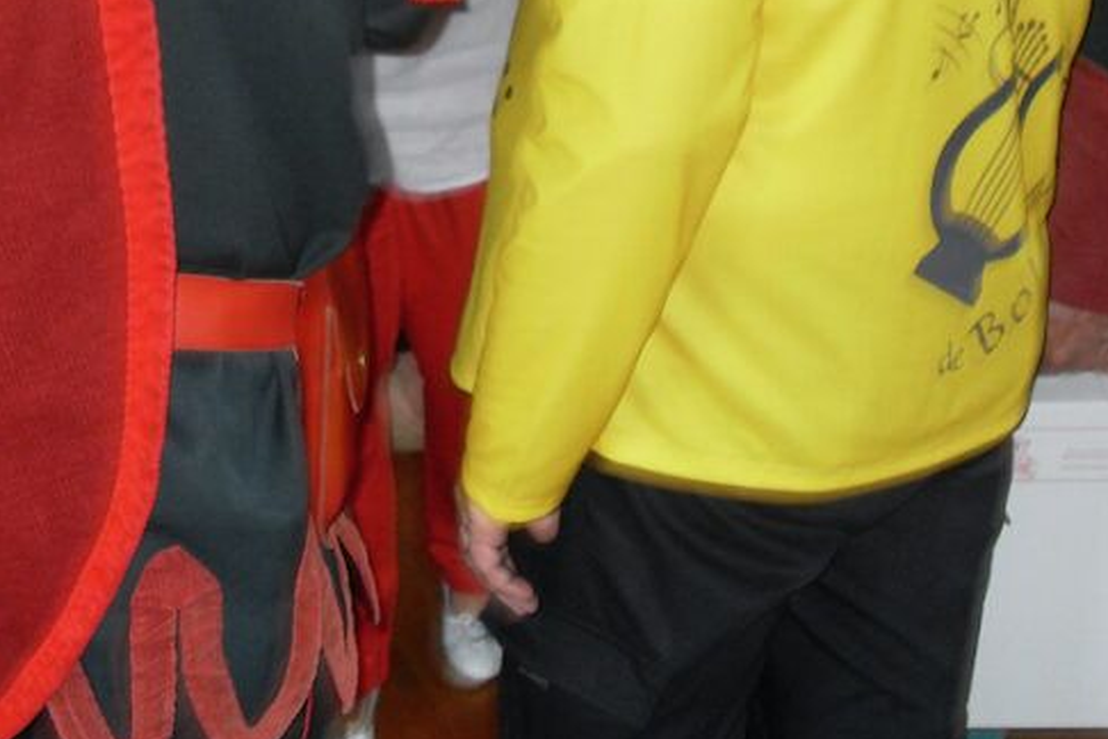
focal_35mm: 81
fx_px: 2493
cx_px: 217
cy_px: -50
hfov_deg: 24.6
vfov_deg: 16.4
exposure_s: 1/45
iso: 120
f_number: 2.8
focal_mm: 6.3
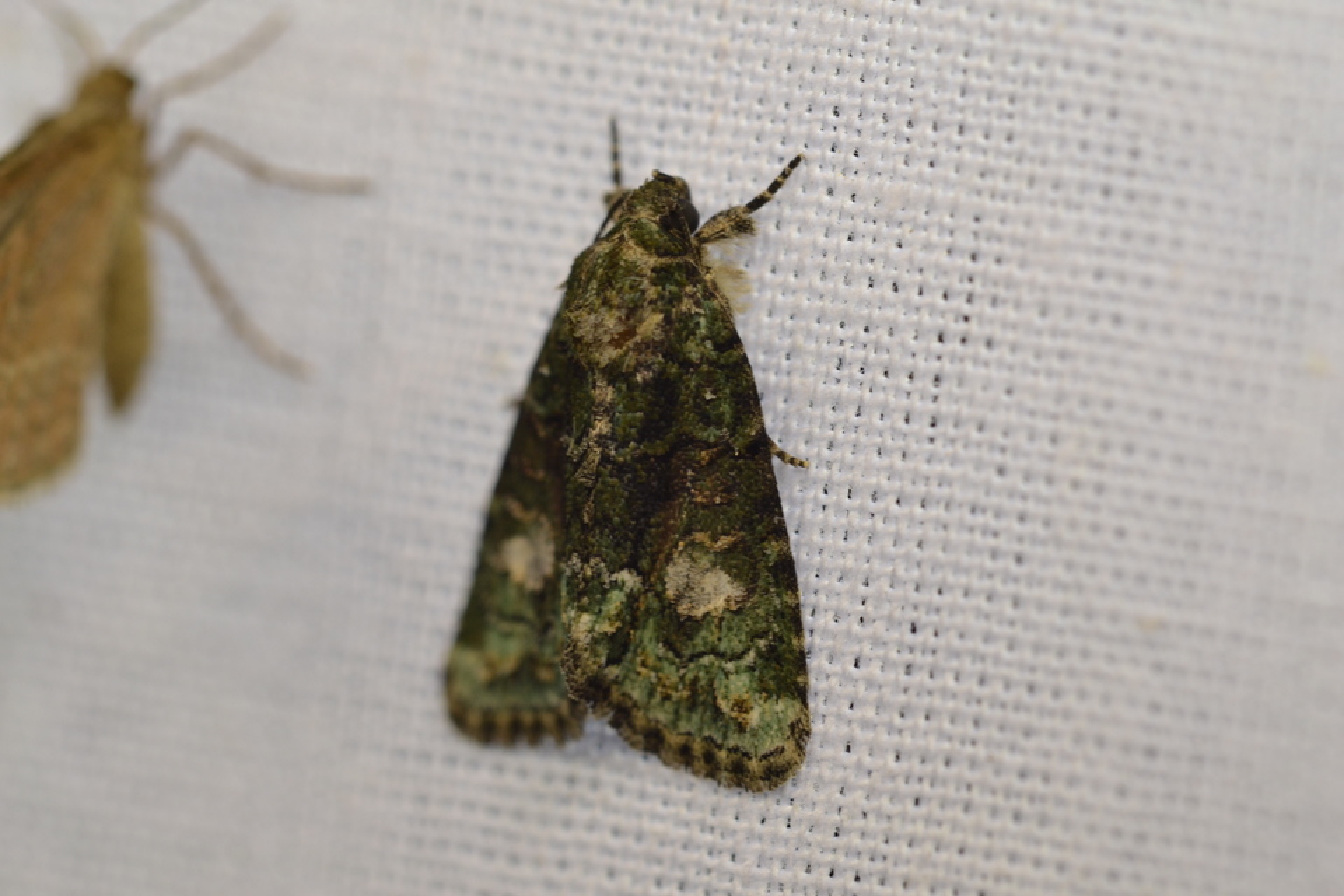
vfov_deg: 5.0
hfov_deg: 7.4
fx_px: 10359
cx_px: 672
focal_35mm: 278
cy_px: 448
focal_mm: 185
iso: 400
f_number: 5.6
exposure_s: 1/125
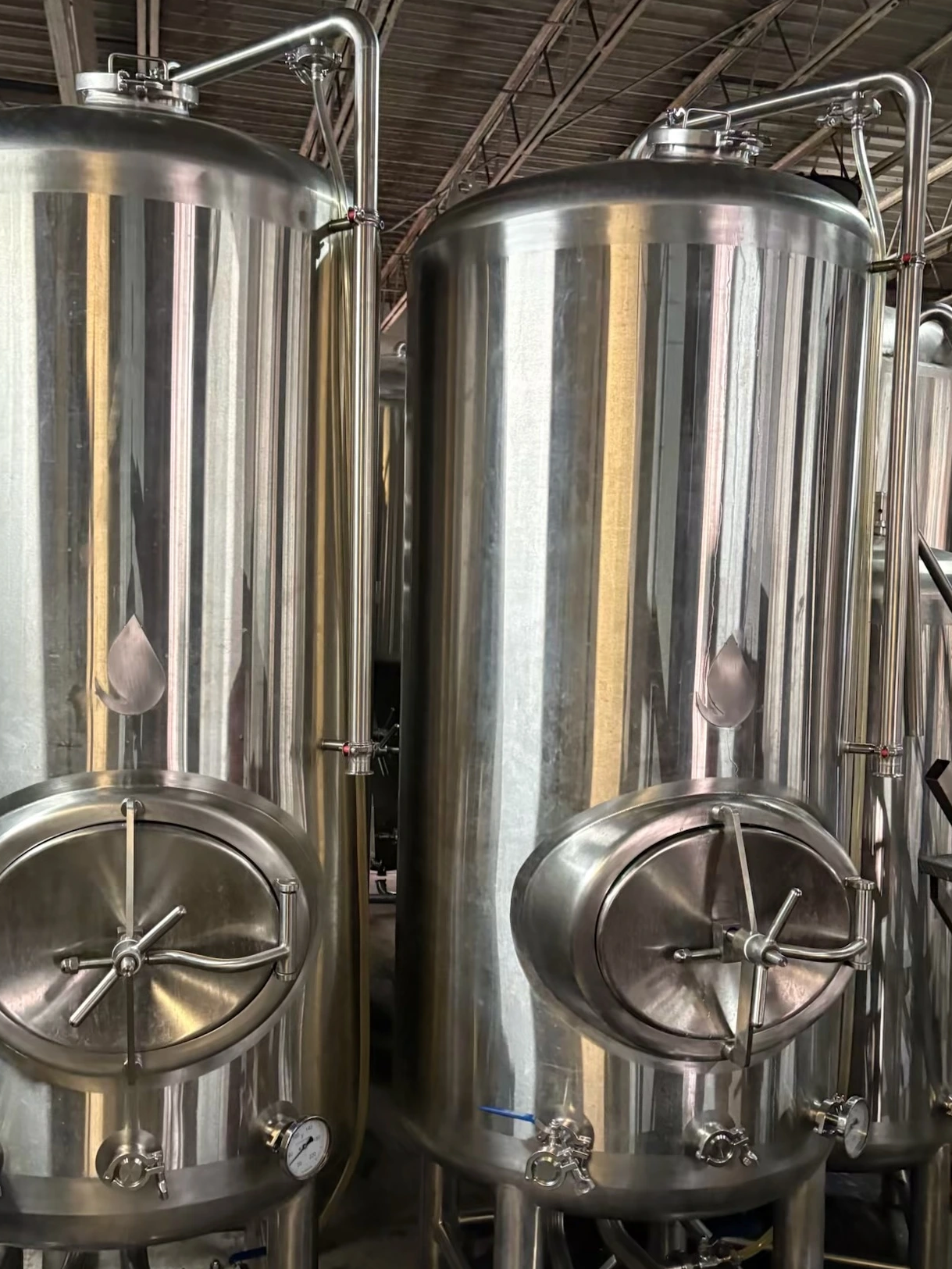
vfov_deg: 56.7
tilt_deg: -3.2
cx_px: 415
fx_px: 1173
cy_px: 691
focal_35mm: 32
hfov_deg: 44.1
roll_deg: -0.5
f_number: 1.6
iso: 500
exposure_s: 1/40
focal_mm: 5.96
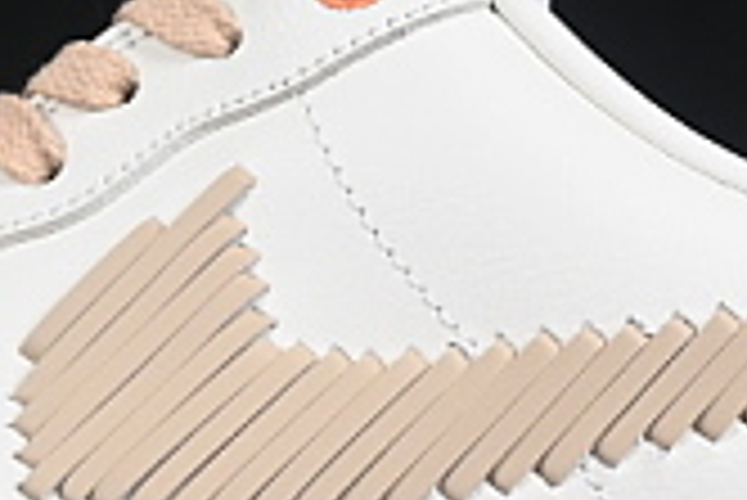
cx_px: 130
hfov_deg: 5.7
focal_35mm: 361
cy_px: 264
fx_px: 7497
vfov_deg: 3.8
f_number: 8
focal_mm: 50
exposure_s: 1/80
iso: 160
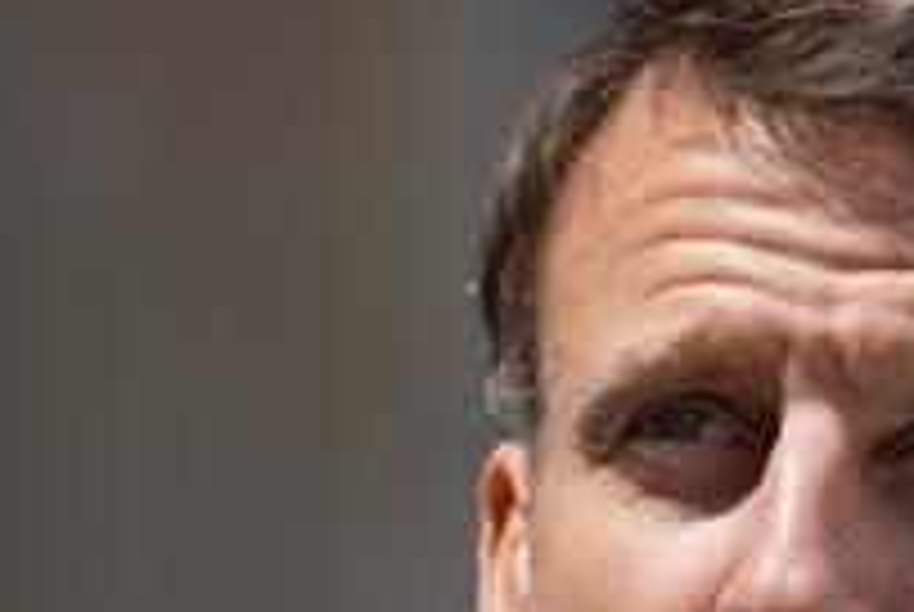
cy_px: 416
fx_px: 16247
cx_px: 630
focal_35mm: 639
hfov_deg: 3.2
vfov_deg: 2.2
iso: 1250
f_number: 4
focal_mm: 200
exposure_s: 1/10000
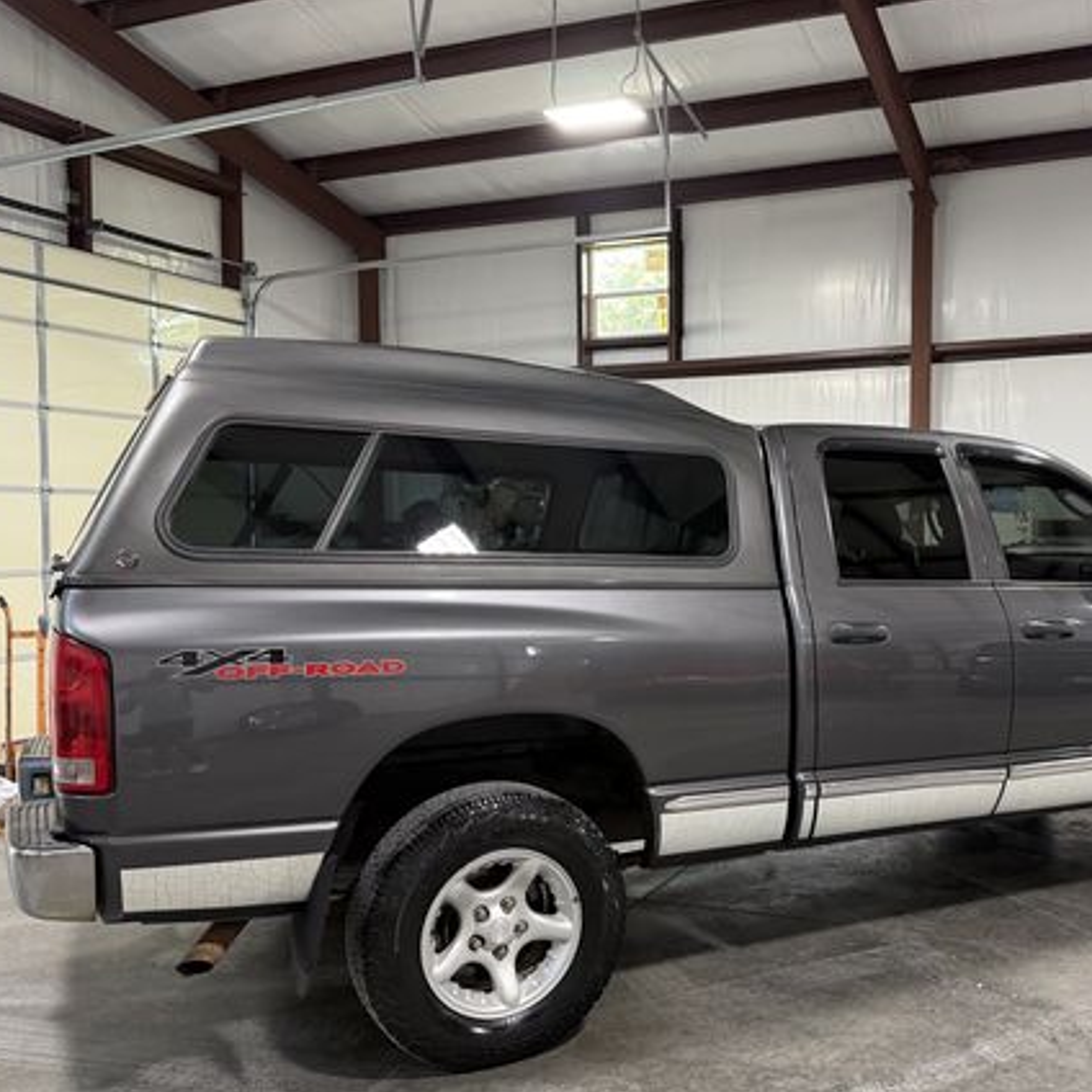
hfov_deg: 50.4
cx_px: 708
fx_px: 1142
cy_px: 567
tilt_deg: -1.1
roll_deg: +1.7
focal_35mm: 32
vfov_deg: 51.1
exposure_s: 1/60
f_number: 1.78
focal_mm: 6.76
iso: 250
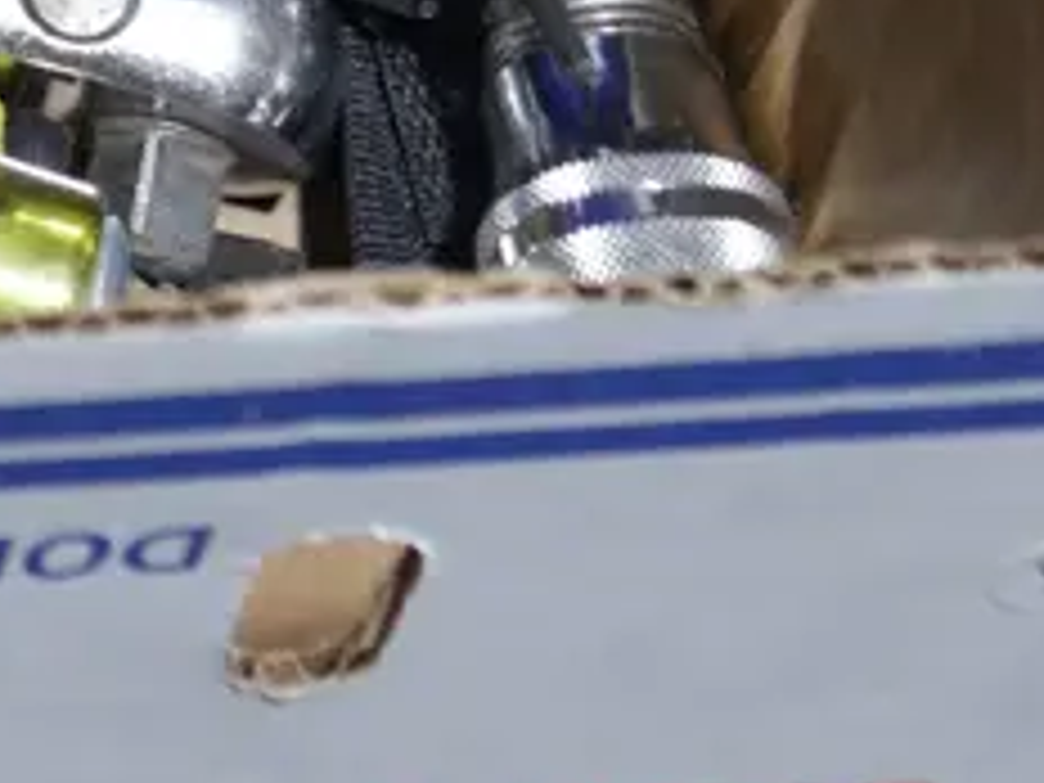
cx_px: -819
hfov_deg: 12.1
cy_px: -916
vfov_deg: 9.1
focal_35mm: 150
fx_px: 4524
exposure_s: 1/60
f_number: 4
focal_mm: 17
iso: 320
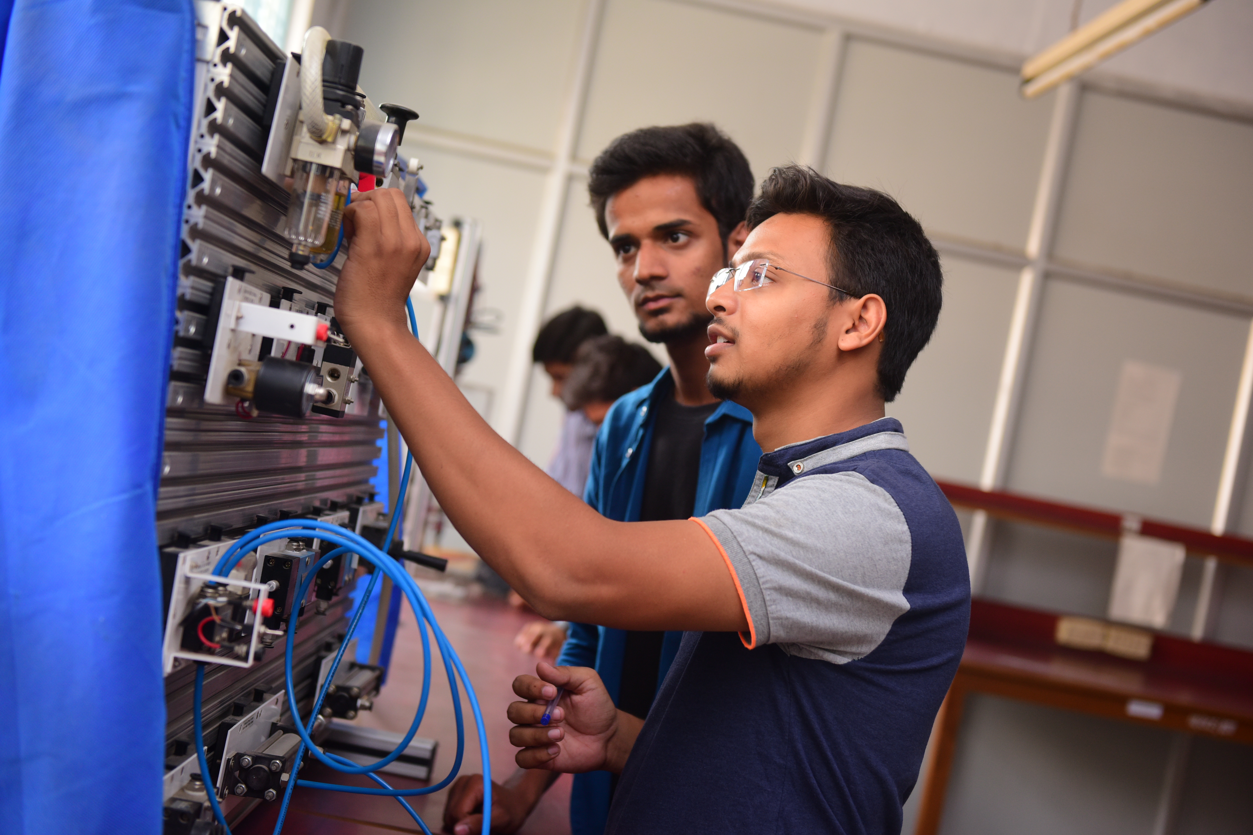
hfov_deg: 39.6
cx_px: 626
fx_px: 1740
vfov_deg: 27.0
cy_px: 418
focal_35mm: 50
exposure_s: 1/125
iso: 800
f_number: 3.2
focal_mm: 50
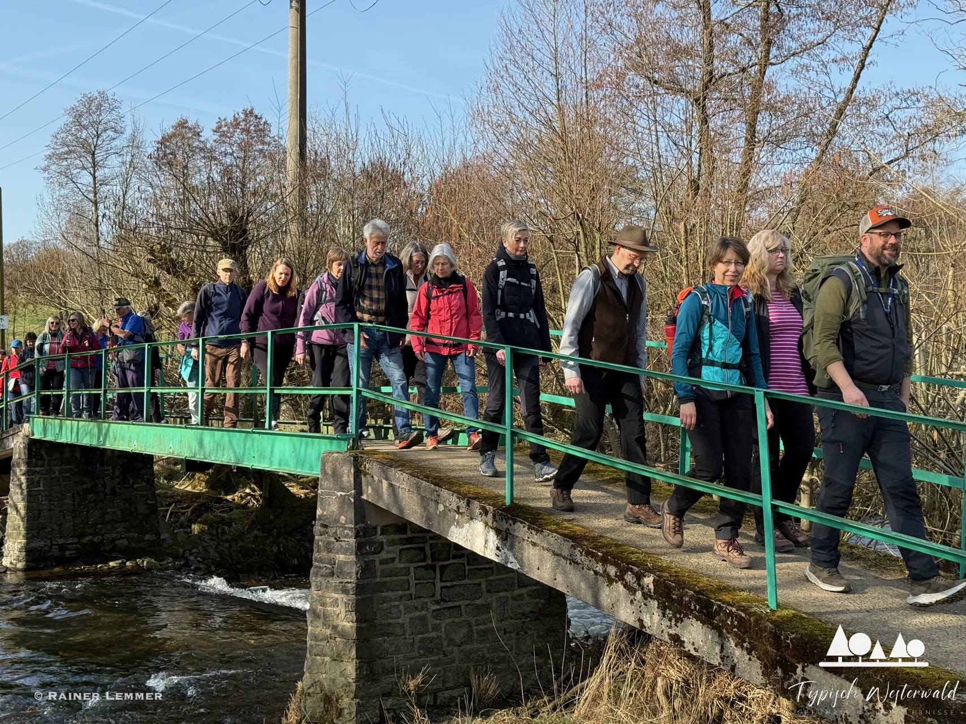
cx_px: 483
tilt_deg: +3.7
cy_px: 362
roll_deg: +0.0
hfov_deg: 39.7
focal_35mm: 48
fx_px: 1339
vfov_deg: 30.3
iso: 64
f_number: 1.78
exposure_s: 1/1608
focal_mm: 6.76
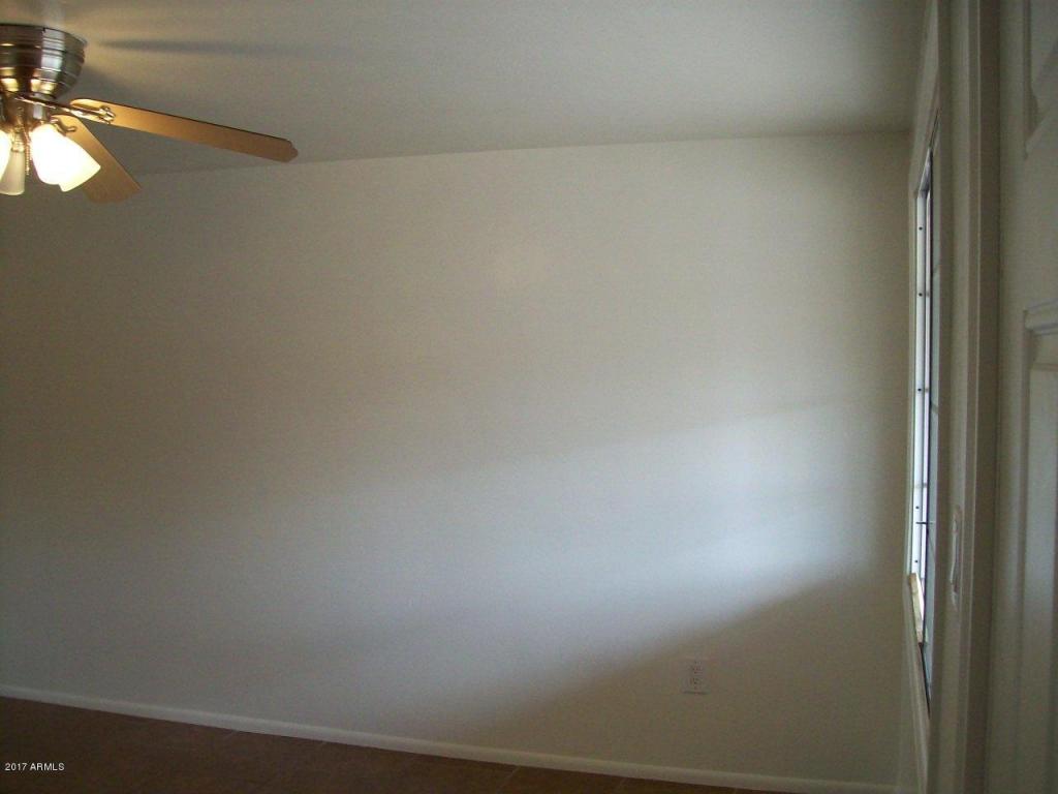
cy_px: 397
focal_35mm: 36
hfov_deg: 51.4
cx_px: 529
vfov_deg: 39.7
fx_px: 1100
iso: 132
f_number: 2.7
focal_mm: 6
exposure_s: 1/64
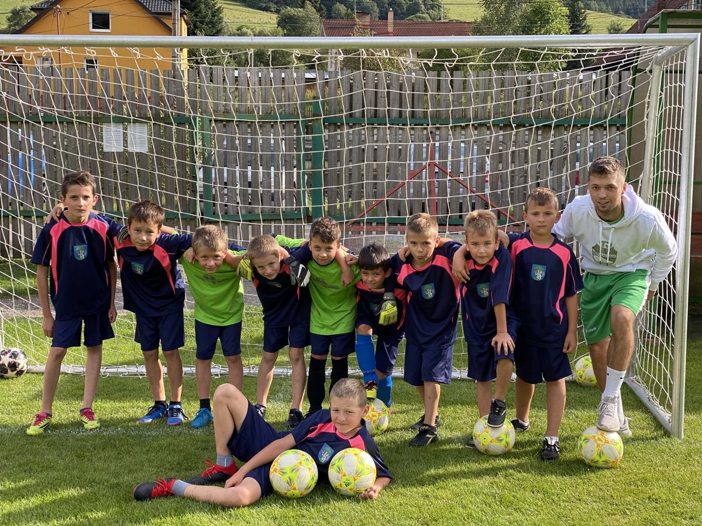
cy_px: 263
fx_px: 1055
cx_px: 351
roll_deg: -1.1
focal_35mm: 52
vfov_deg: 28.0
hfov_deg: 36.8
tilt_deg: -5.9
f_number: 2
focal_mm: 6
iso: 20
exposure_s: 1/287
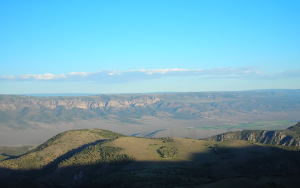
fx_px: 433
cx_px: 166
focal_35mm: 53
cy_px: 101
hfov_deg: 38.1
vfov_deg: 24.4
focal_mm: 6.3
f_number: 3.2
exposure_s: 1/389
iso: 50
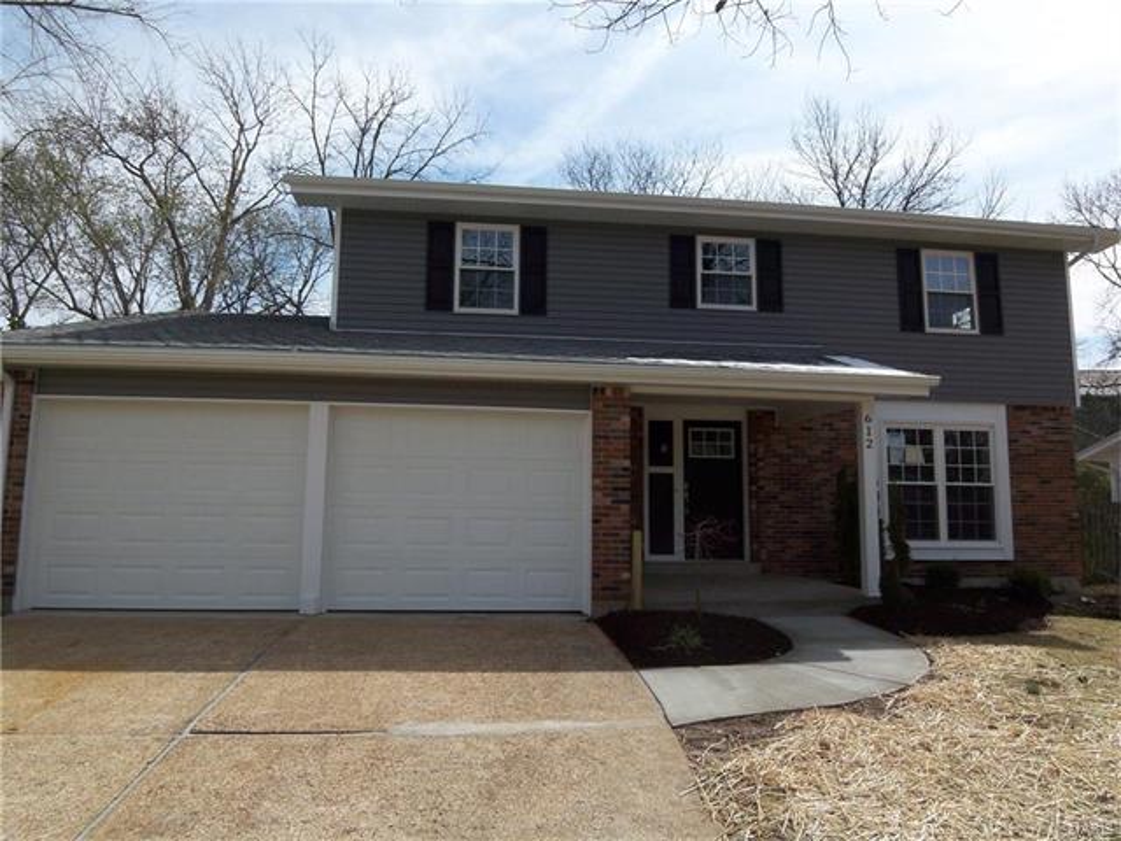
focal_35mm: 23
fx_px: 745
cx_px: 560
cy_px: 420
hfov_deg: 73.9
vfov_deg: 58.9
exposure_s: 1/320
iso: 50
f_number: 5.6
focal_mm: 3.8
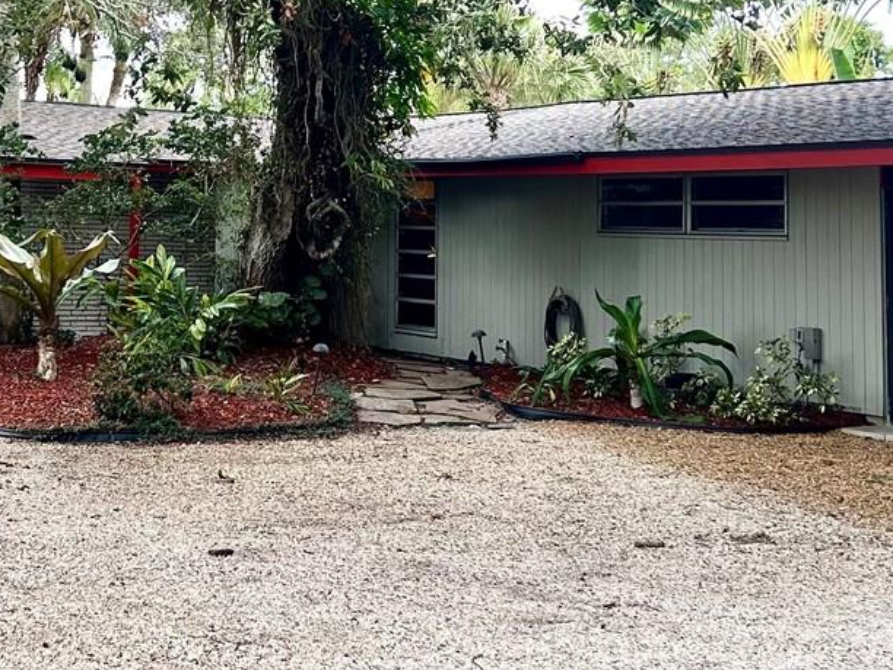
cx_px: 217
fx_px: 1754
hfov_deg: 28.1
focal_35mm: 68
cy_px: 20
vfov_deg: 21.0
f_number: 1.5
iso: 40
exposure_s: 1/221
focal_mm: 5.7
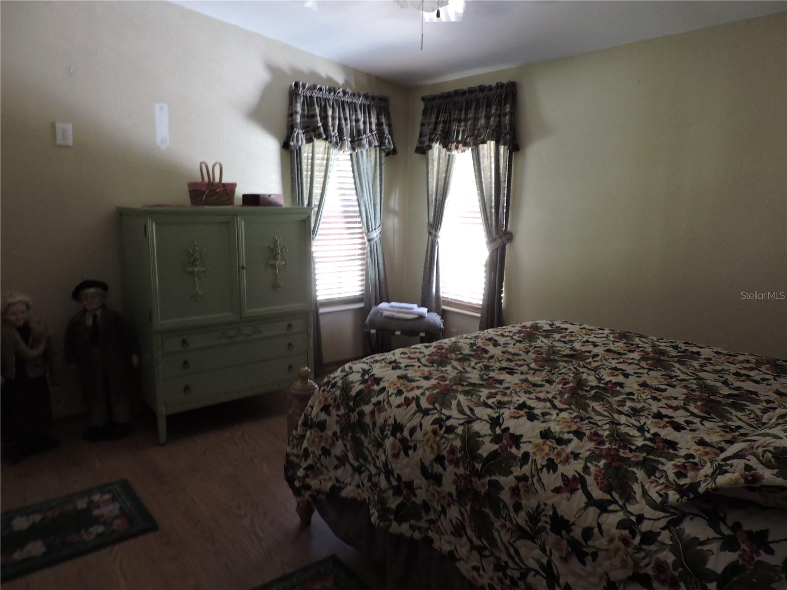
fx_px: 546
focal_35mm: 24
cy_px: 295
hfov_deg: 71.6
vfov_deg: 56.8
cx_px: 394
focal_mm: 4.3
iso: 400
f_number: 3
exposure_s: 1/10
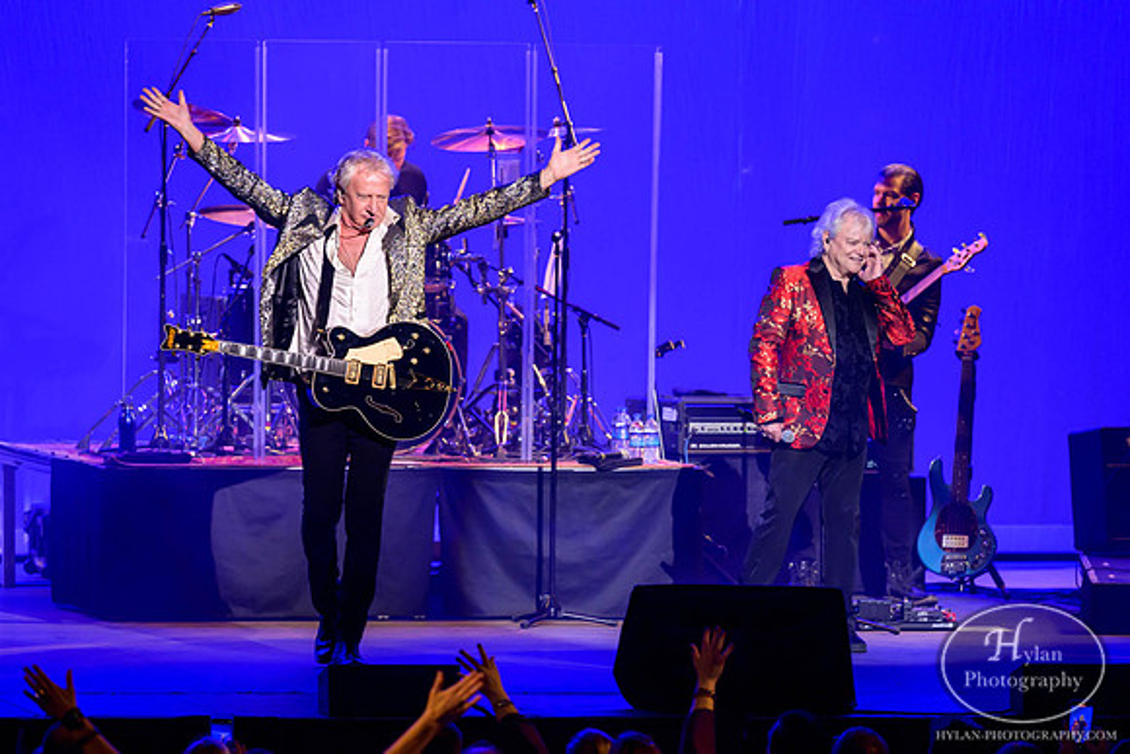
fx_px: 9418
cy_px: 377
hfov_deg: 6.9
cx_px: 565
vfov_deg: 4.6
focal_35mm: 300
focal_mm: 300
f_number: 4
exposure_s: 1/250
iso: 2500
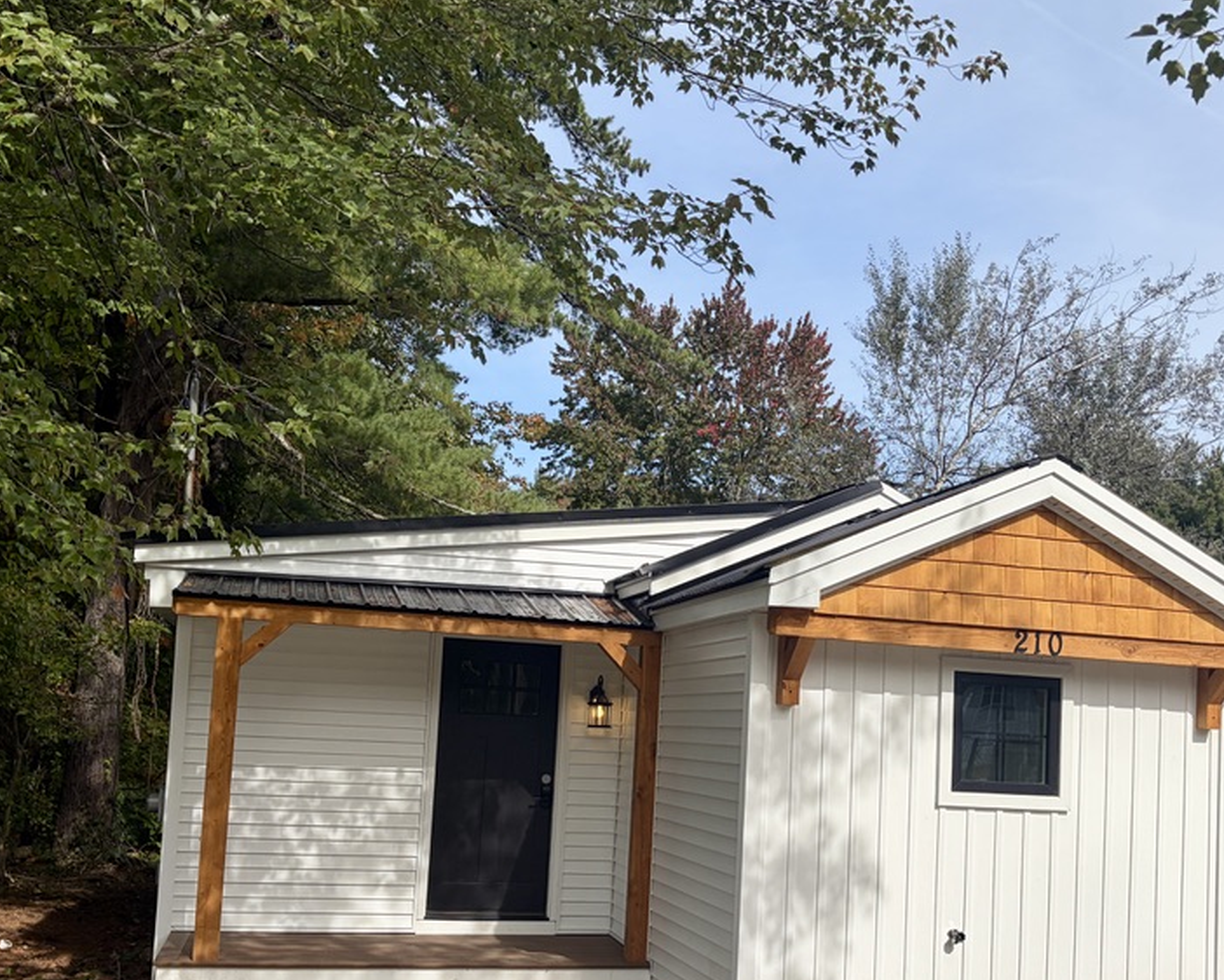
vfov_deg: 39.8
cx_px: 642
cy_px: 638
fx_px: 1341
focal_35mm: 37
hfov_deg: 49.1
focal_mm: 5.96
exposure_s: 1/3125
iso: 50
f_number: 1.6
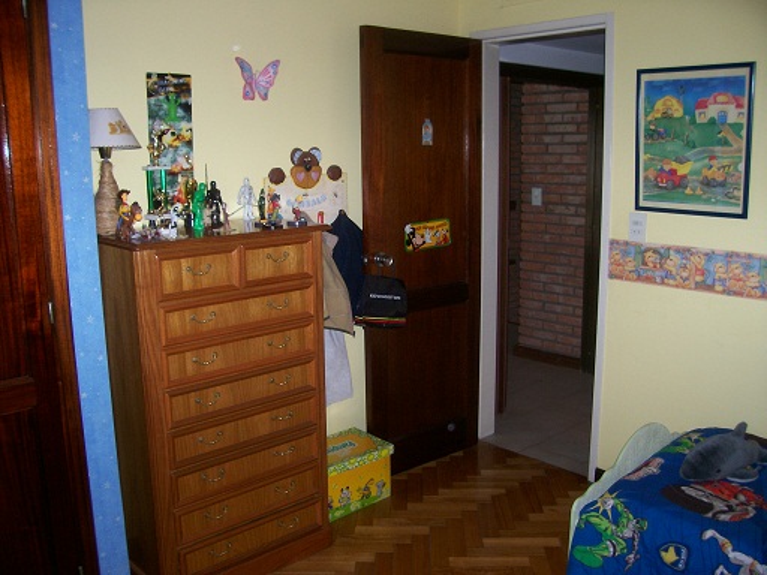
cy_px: 288
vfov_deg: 41.8
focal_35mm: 34
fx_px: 753
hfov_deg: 54.0
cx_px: 384
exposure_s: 1/64
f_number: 2.7
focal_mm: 5.6
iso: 80
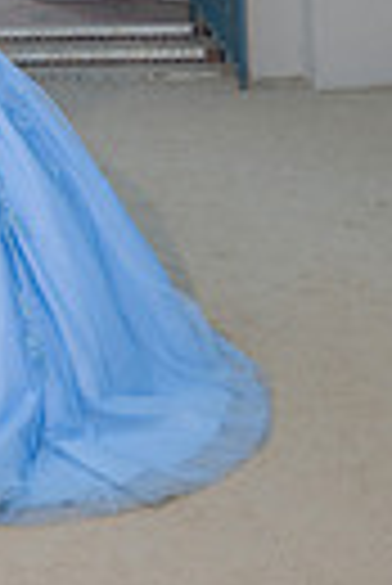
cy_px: -220
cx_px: -108
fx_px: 1352
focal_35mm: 83
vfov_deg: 21.5
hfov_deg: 15.7
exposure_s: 1/200
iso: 200
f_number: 4
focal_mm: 24
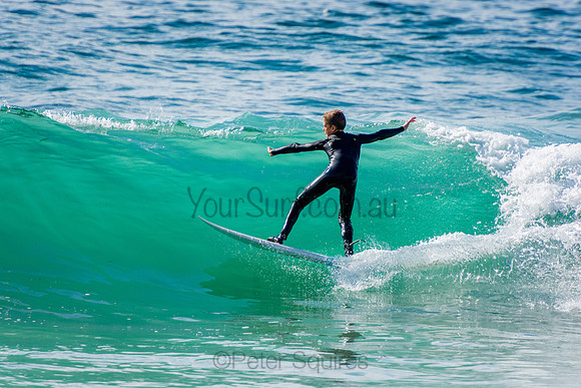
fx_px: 9685
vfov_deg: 2.3
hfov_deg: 3.4
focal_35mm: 600
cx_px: 290
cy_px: 194
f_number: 5.6
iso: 280
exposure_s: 1/2000
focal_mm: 400
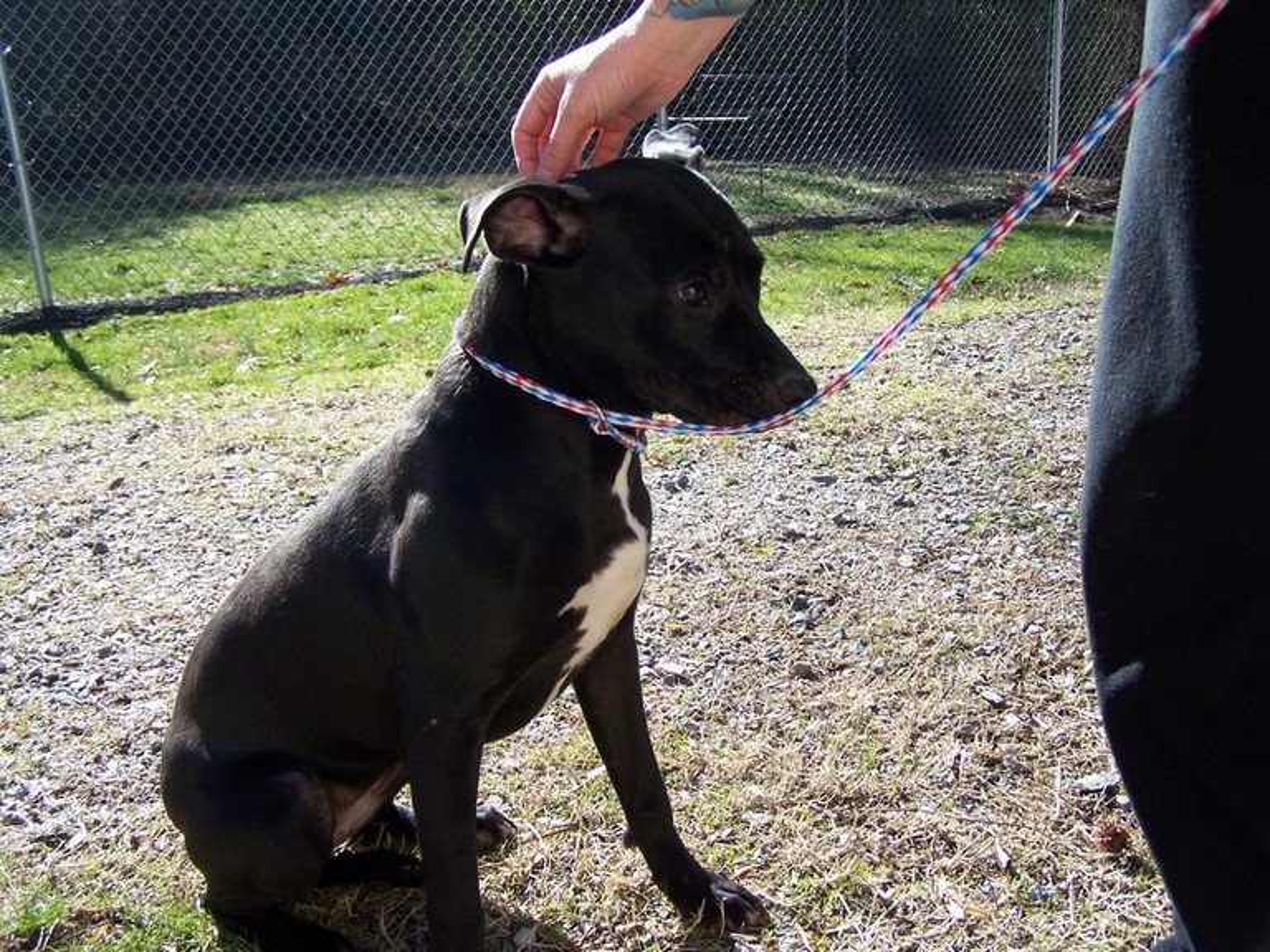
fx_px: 1394
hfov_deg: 49.0
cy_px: 476
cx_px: 635
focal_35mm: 38
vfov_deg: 37.7
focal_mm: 6.3
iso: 80
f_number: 2.8
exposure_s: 1/350
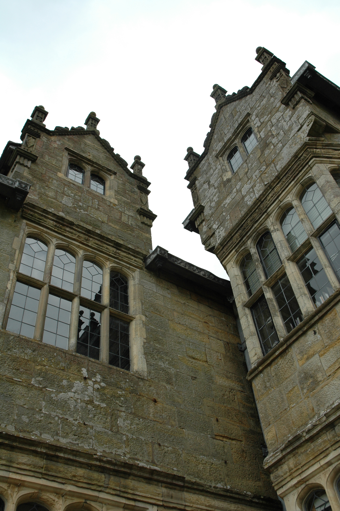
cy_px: 256
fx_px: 511
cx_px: 170
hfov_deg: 36.8
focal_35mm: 36
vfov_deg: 53.2
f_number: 9
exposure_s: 1/320
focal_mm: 24
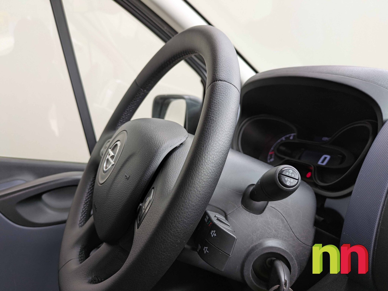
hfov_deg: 71.6
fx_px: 269
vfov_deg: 56.8
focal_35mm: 24
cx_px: 194
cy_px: 146
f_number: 1.8
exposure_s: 1/3200
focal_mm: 6.86
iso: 80
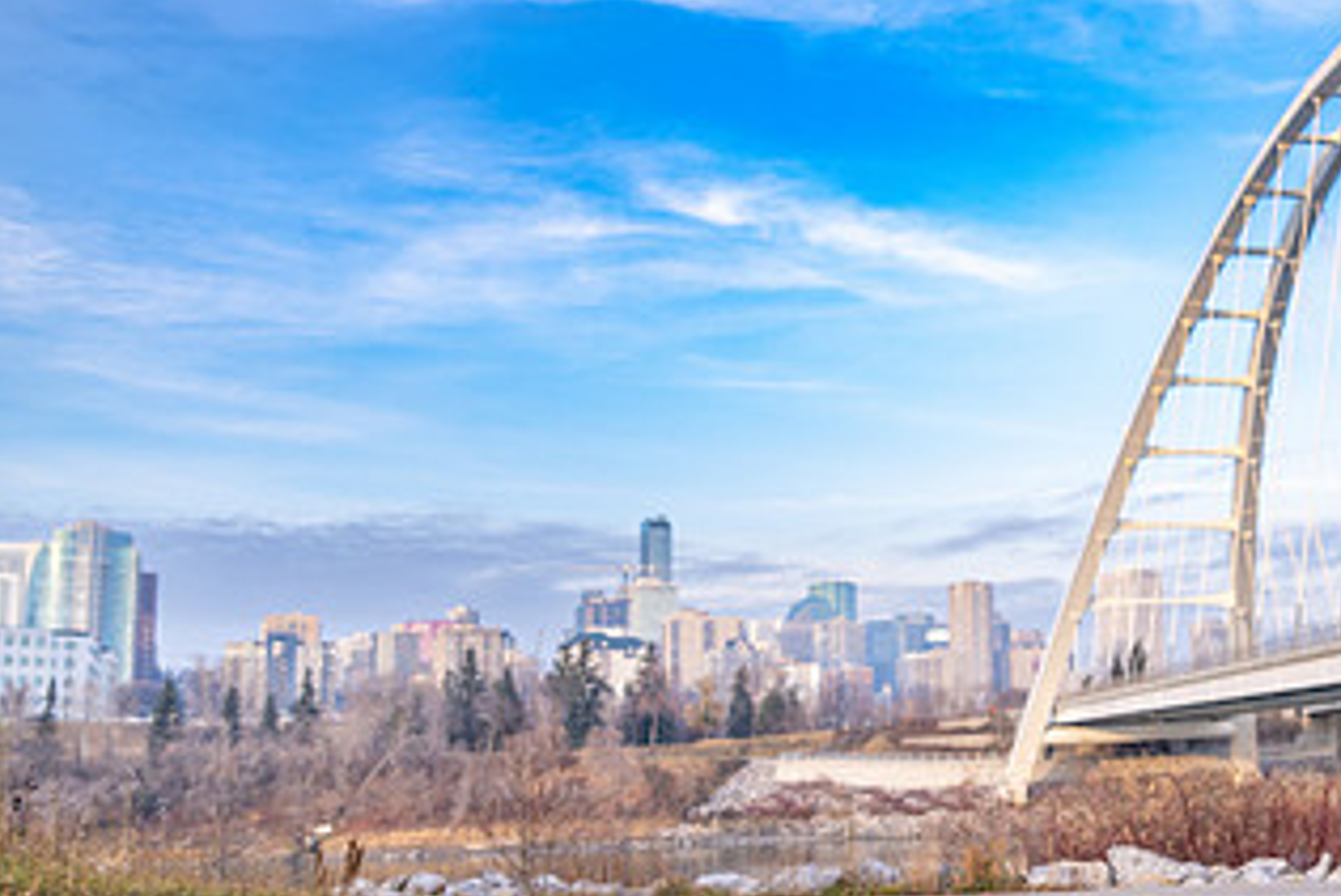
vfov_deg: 30.5
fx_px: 1640
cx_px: 1226
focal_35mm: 44
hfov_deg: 40.8
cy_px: 495
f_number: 2.8
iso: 100
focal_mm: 24
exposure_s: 1/320
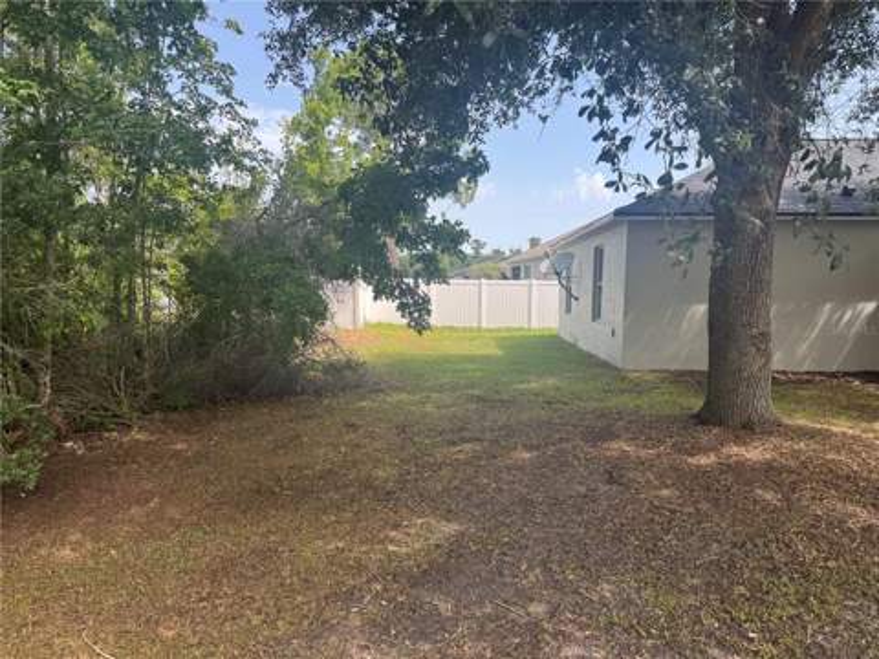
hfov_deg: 71.6
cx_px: 440
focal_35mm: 24
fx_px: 609
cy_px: 330
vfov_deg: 56.8
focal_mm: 6.76
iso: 80
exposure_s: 1/925
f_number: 1.78
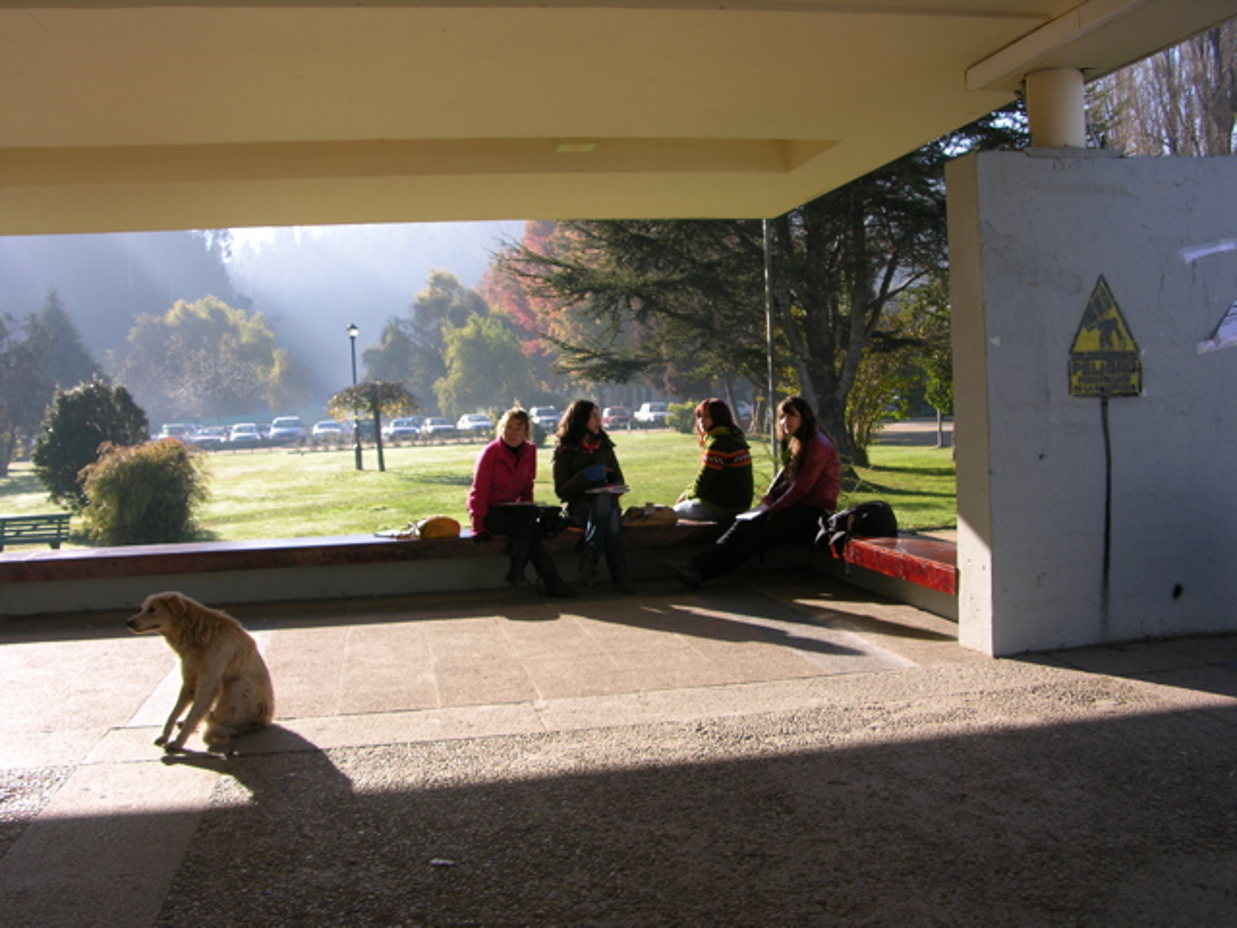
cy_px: 464
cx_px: 618
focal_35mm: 35
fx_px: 1251
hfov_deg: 52.6
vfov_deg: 40.7
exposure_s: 1/186
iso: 50
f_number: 4
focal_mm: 8.9
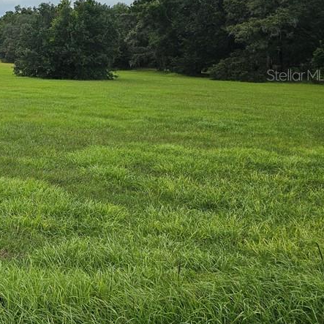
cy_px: 75
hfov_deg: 31.6
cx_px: -39
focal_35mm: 47
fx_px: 498
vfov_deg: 35.1
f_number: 1.7
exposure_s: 1/1189
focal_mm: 6.3
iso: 10
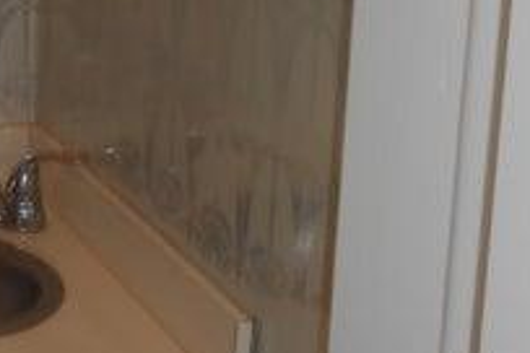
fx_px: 1251
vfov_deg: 15.6
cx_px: -231
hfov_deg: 20.8
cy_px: -44
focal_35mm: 85
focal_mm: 4.6
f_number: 3.5
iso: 80
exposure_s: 1/25
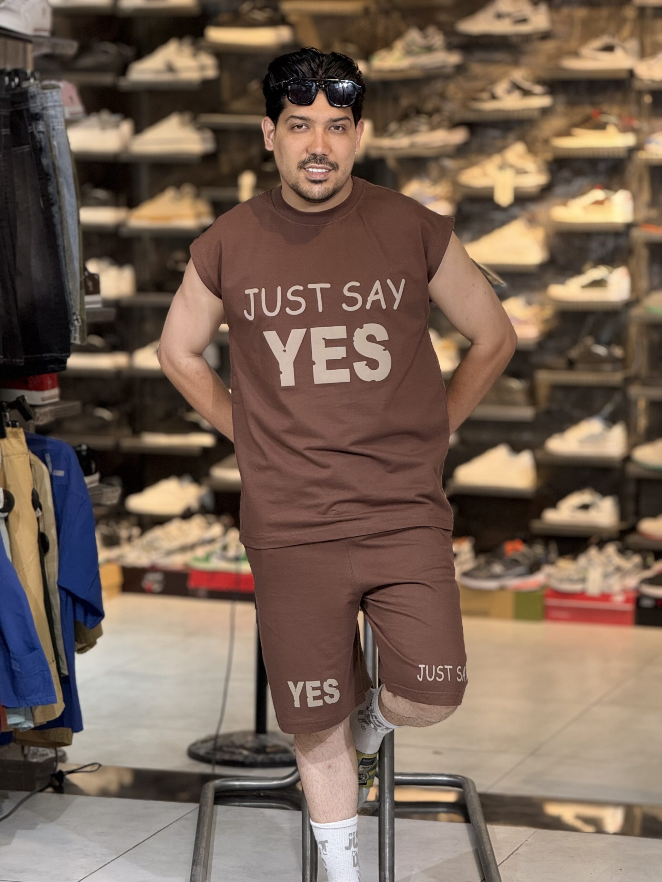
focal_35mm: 120
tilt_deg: -6.2
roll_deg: -0.8
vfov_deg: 16.4
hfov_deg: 12.3
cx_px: 331
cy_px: 441
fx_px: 3060
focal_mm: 15.66
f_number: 2.8
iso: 250
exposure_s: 1/100
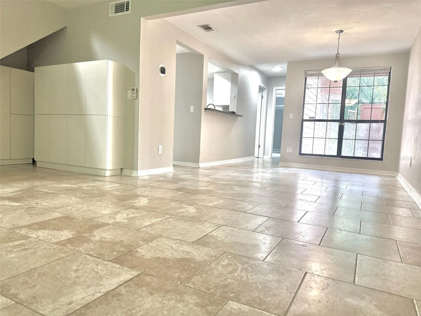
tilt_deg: -3.5
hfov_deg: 71.6
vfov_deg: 56.8
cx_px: 210
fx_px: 292
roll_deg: -2.5
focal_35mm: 24
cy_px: 158
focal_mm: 6.76
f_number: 1.78
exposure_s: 1/128
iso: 200
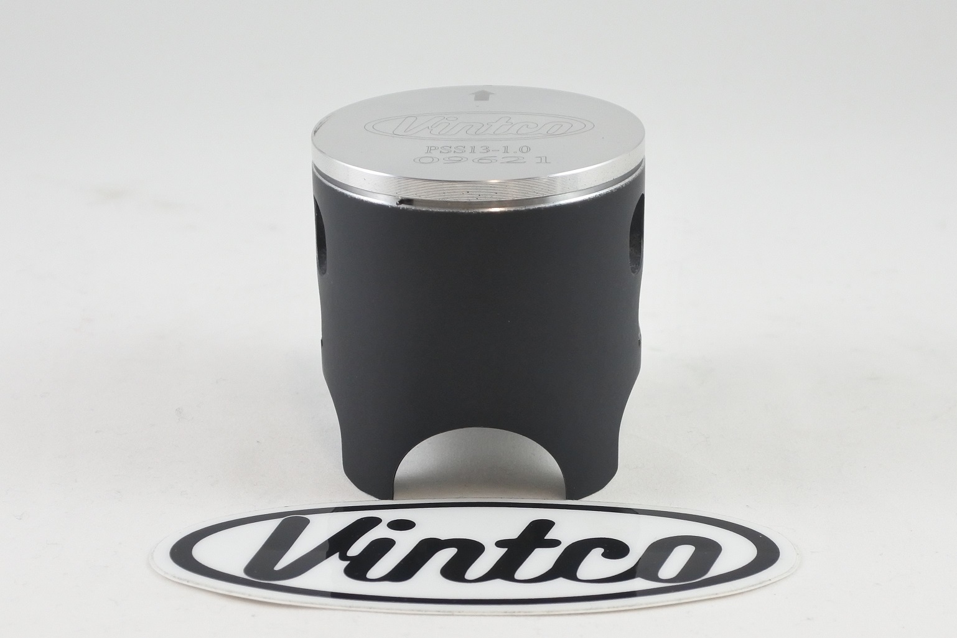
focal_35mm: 37
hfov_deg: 51.9
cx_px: 478
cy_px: 319
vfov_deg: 35.9
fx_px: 983
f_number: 4
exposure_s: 1/125
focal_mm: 14
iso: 400
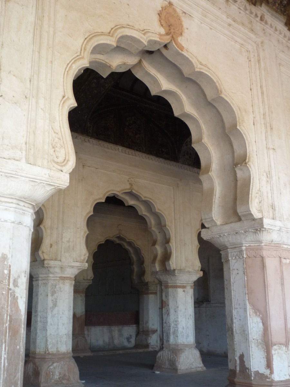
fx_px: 436
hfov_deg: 36.8
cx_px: 145
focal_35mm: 39
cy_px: 194
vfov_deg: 47.9
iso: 125
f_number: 3.6
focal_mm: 5.8
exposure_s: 1/30
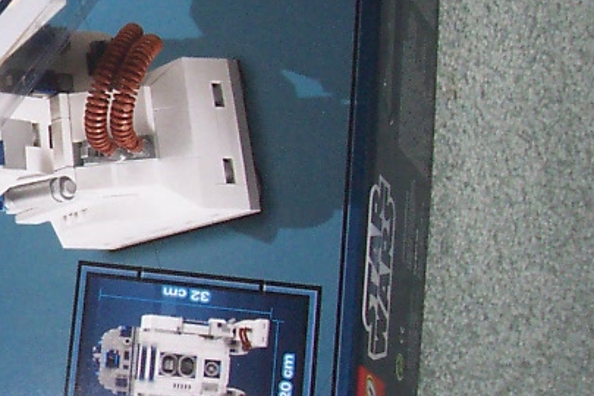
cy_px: 150
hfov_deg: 16.9
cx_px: -186
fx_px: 1881
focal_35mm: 114
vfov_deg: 12.0
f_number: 2.8
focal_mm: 5.6
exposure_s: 1/60
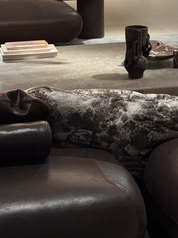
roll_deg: -0.2
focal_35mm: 106
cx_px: 189
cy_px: -11
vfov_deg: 18.0
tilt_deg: -7.2
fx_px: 727
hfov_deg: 13.7
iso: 125
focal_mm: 6.76
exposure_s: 1/59
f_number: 1.78
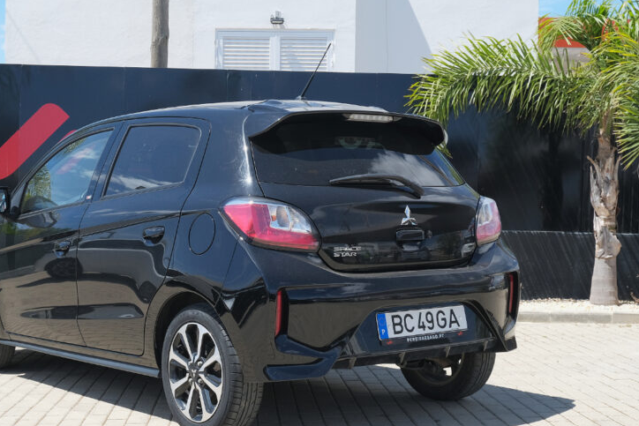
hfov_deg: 34.3
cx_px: 248
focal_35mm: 58
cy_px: 262
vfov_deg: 23.3
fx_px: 1030
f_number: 9
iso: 160
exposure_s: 1/180
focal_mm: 27.1
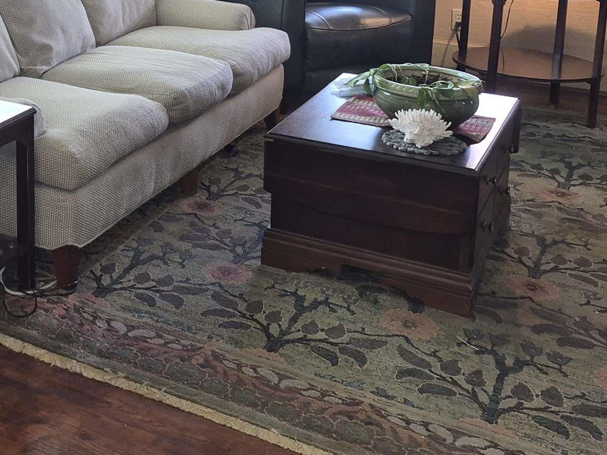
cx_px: -61
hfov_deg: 30.3
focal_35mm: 57
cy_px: -31
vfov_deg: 24.2
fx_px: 1000
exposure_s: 1/24
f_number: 1.8
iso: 125
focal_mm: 5.4
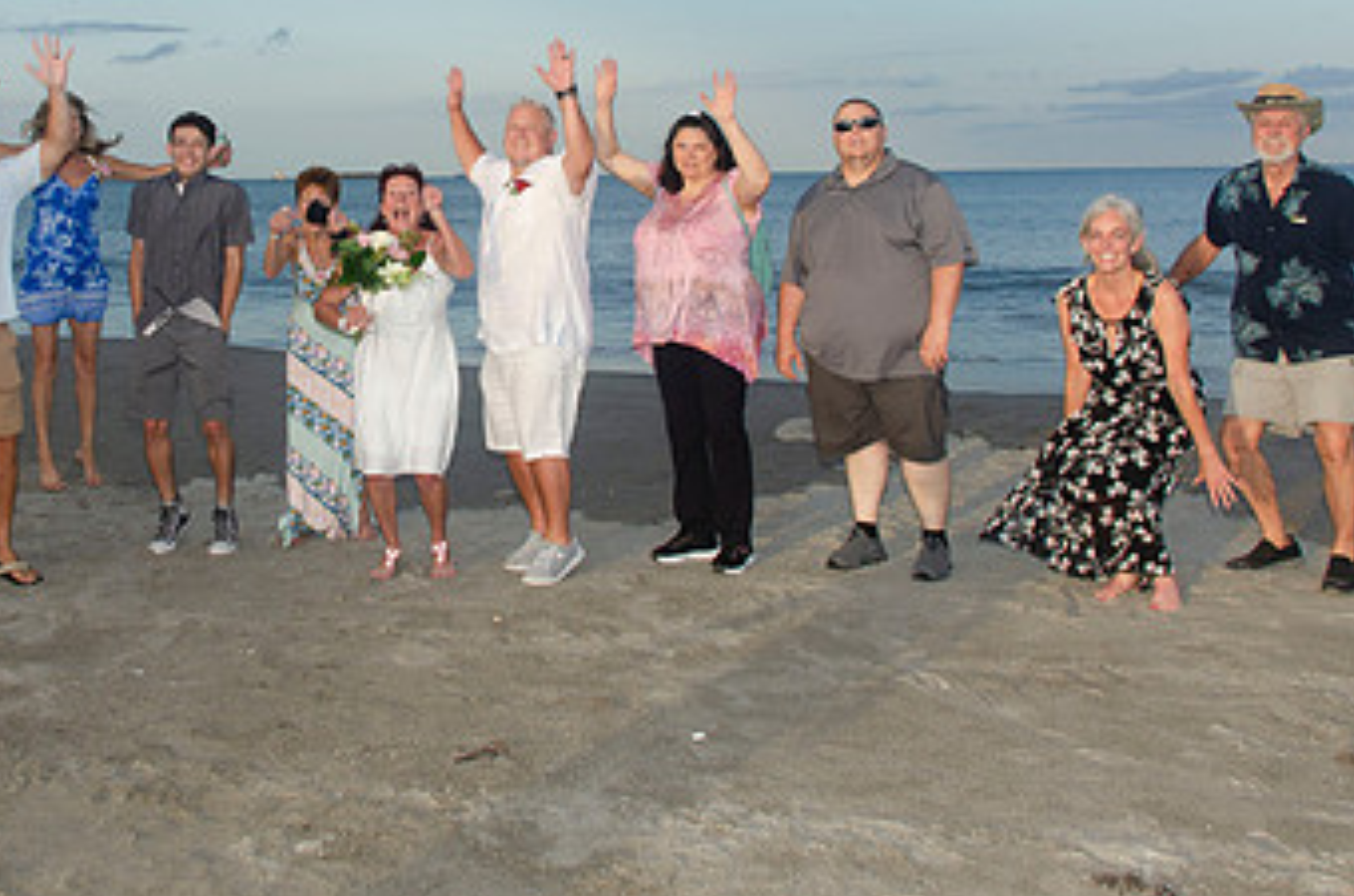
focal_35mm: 46
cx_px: 438
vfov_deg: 28.5
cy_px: 187
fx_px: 1726
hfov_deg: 42.2
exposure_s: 1/250
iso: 200
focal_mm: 18
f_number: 7.1
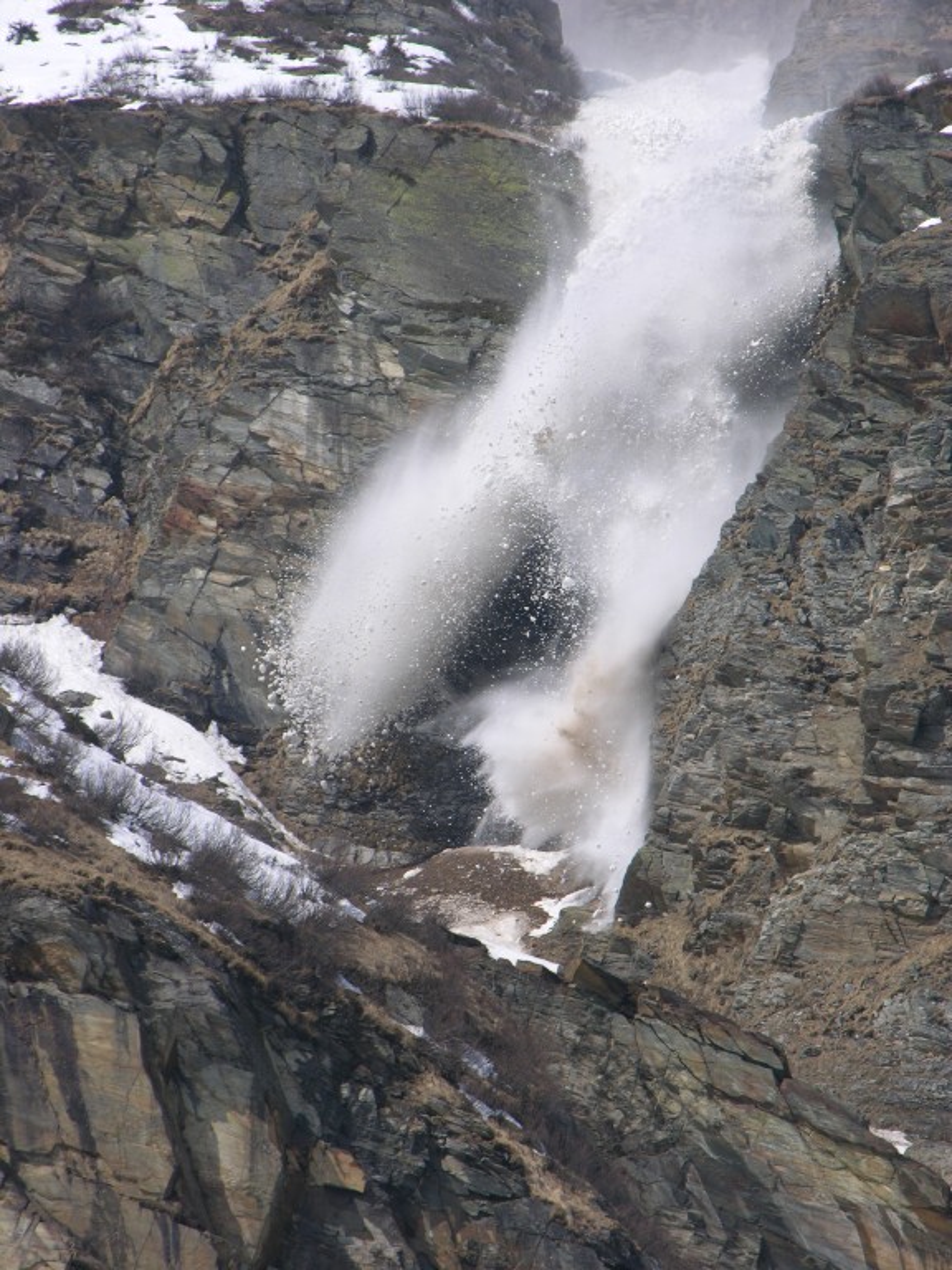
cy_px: 635
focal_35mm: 280
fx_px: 10267
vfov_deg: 7.1
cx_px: 476
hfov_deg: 5.3
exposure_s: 1/410
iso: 50
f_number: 5.9
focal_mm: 71.2
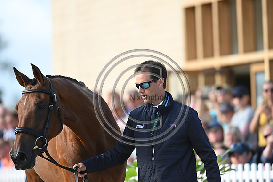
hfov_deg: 5.2
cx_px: 136
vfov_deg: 3.4
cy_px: 91
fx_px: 3034
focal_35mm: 400
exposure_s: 1/1600
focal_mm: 400
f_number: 5
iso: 1100
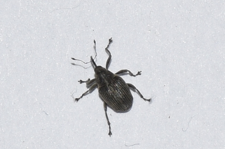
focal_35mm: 174
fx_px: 1085
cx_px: 112
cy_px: 74
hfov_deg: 11.8
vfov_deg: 7.9
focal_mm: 116
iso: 100
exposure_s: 1/160
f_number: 13
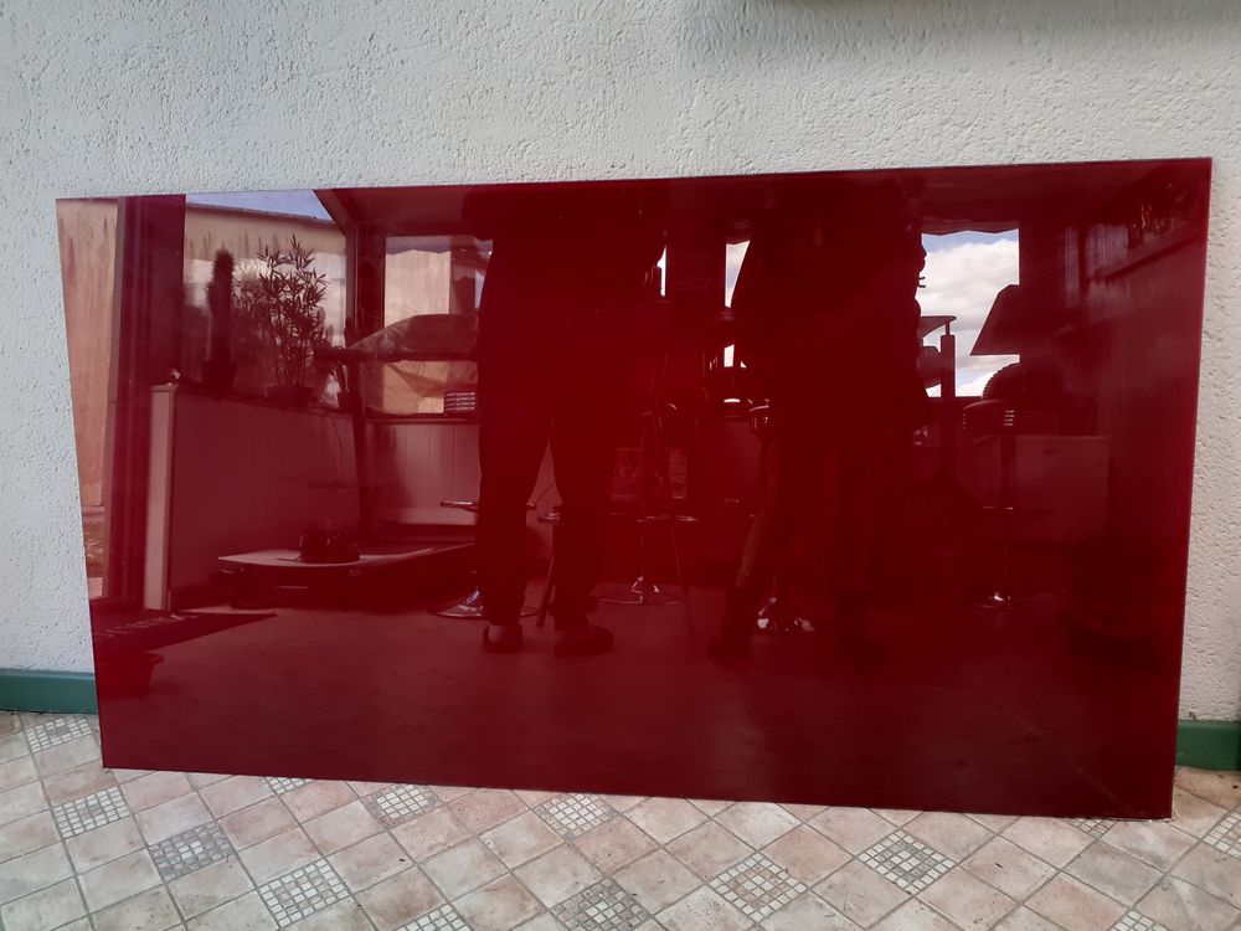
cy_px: 466
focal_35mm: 27
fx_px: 968
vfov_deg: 51.4
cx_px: 620
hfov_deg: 65.3
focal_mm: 3.6
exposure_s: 1/50
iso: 80
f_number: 1.9
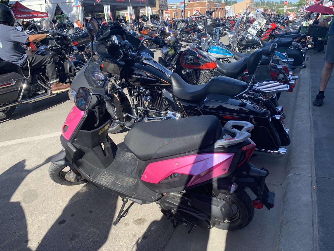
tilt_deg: -21.0
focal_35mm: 26
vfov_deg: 53.1
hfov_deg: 67.3
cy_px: 126
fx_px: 251
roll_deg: +2.3
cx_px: 167
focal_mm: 4.25
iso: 25
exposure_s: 1/759
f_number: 1.8
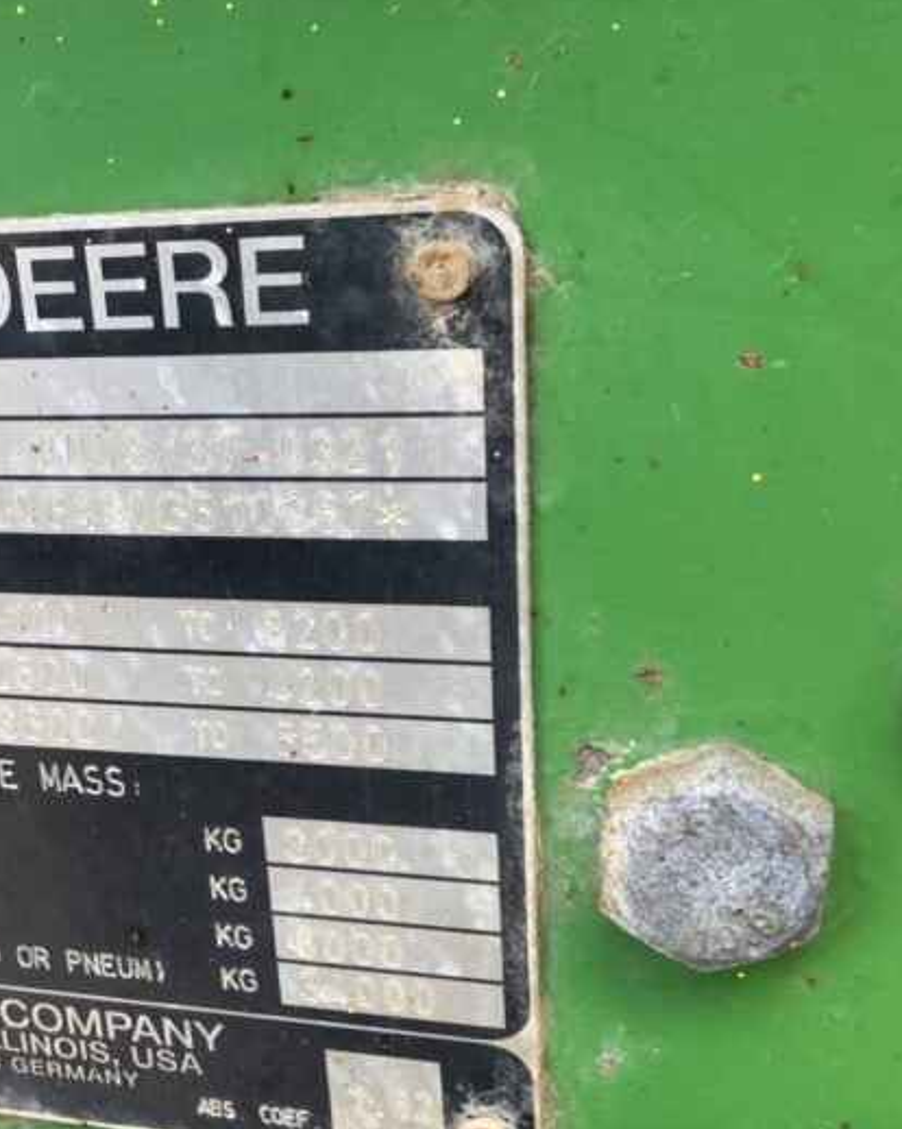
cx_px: 70
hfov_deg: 26.1
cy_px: 682
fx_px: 1870
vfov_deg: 33.5
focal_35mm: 56
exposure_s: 1/122
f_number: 1.8
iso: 25
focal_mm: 3
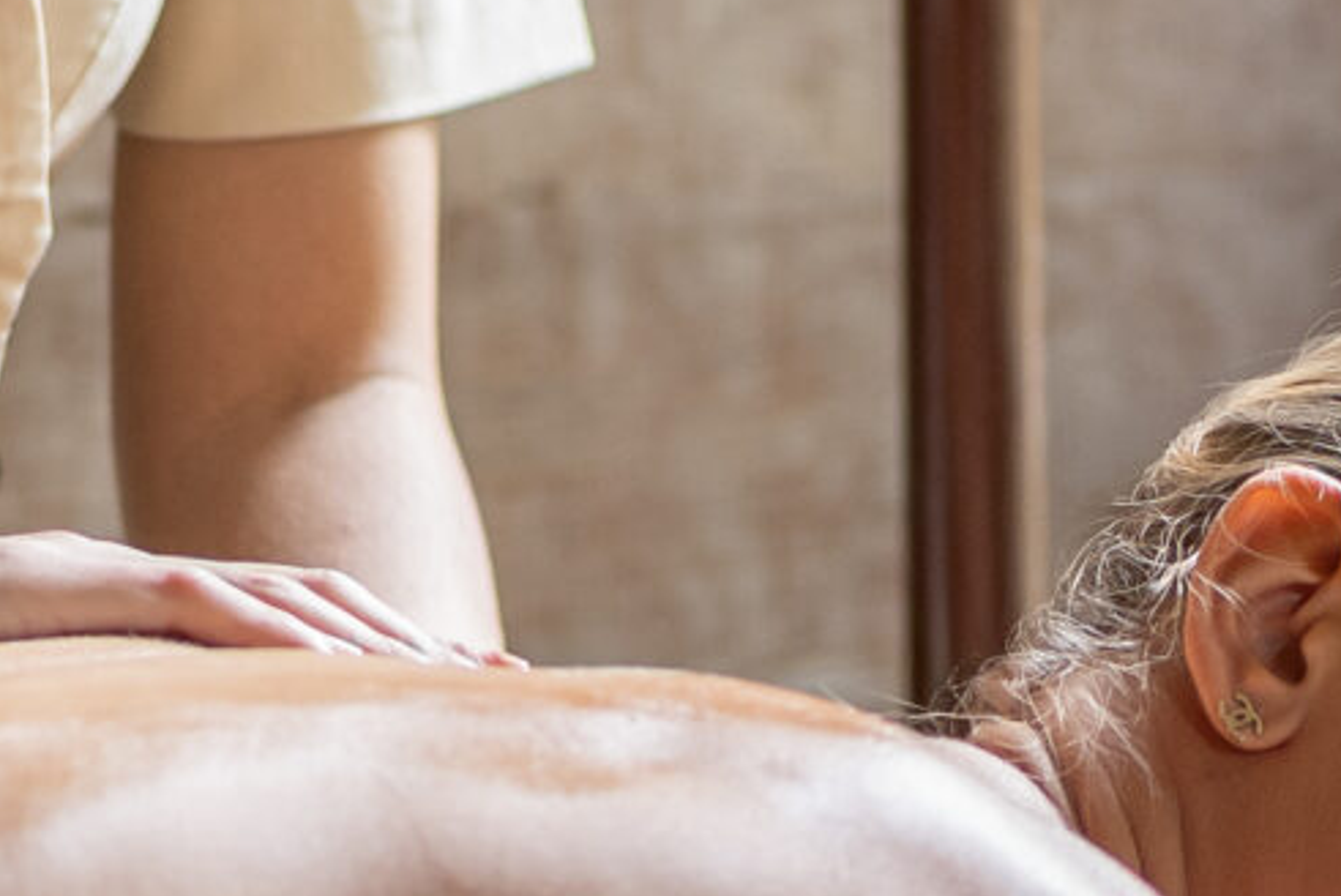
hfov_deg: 4.6
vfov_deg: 3.1
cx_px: 216
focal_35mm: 443
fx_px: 16511
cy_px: 146
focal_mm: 85
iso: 400
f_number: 2
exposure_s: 1/125
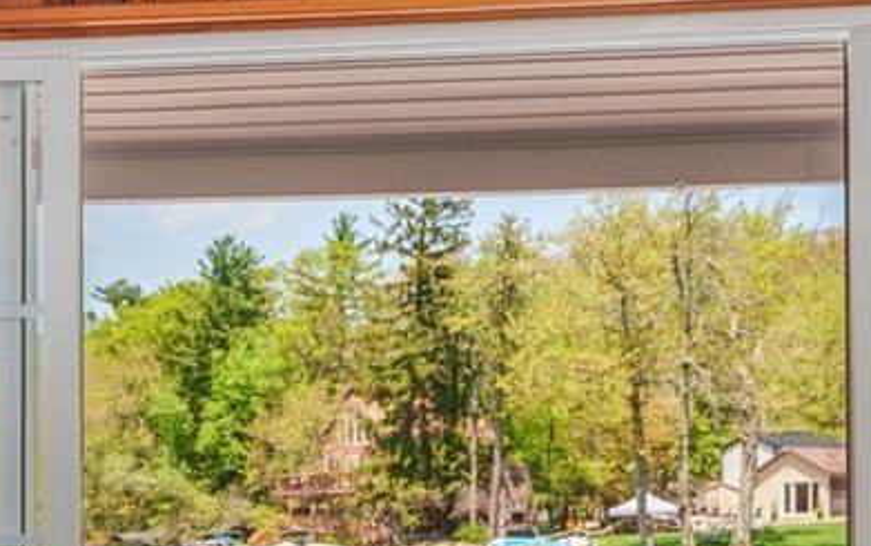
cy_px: 583
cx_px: 334
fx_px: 1948
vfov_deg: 15.6
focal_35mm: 82
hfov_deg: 25.1
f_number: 7.1
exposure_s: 1/40
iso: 320
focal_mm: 29
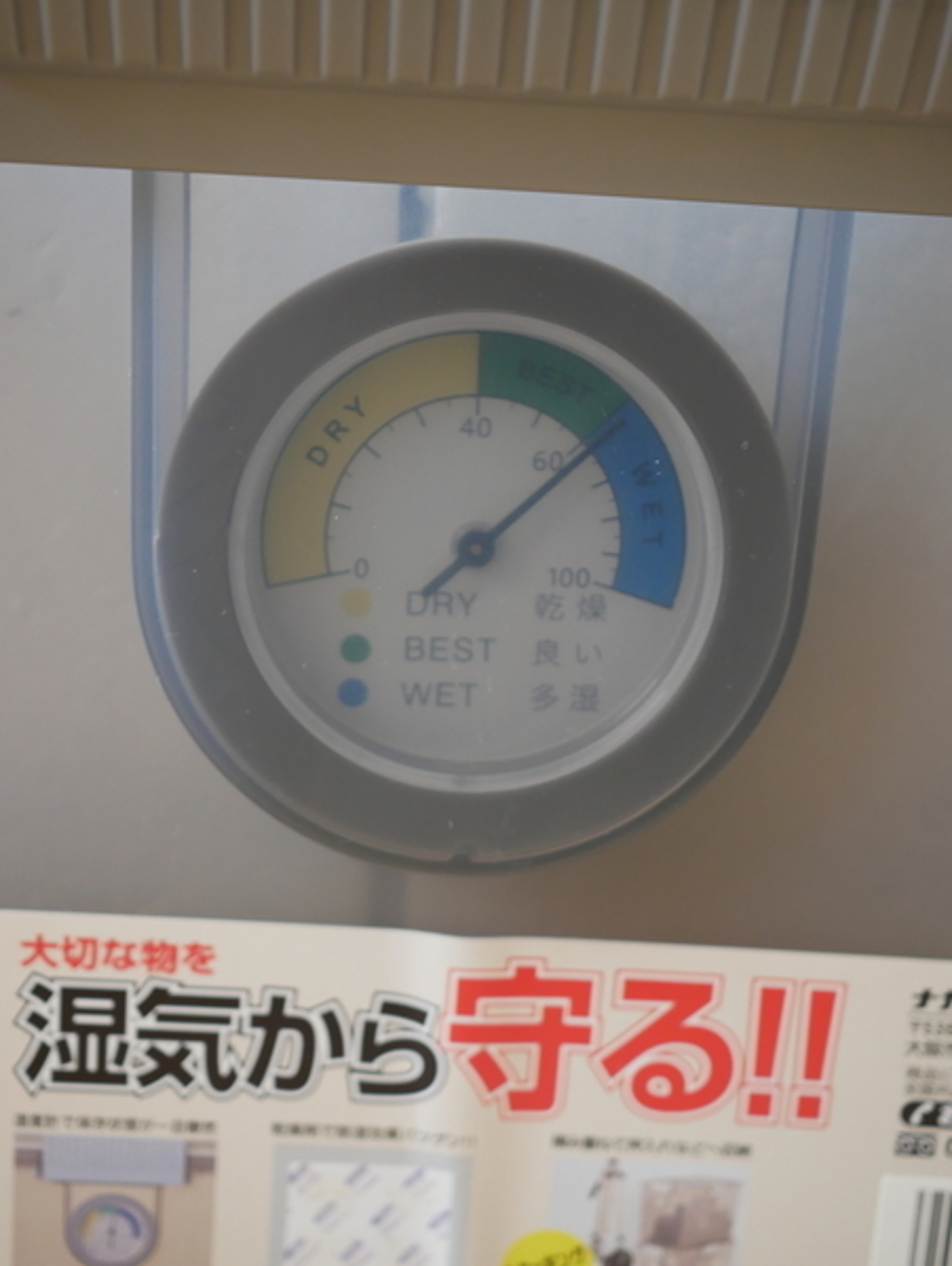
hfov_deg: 24.4
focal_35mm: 60
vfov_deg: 32.2
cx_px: 476
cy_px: 633
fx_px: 2197
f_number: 3.5
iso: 800
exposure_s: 1/25
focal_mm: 30
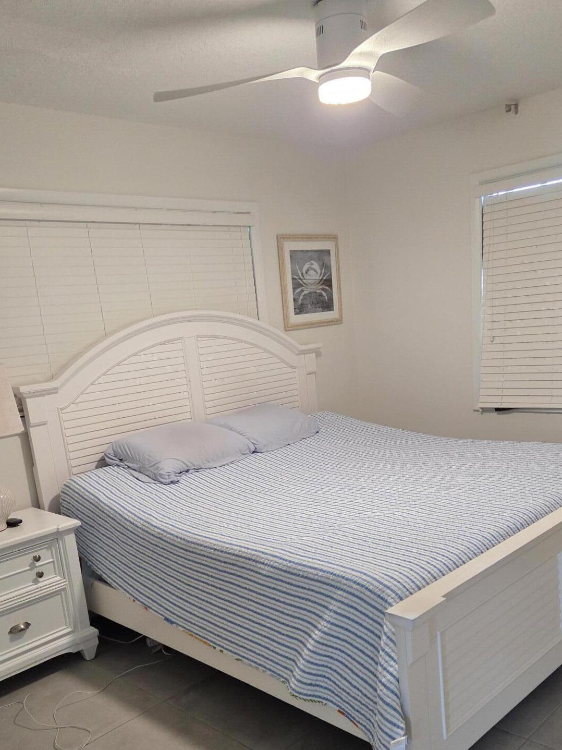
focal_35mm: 32
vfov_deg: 55.9
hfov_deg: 44.1
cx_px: 272
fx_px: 693
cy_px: 482
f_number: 1.8
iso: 500
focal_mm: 5.4
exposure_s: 1/120
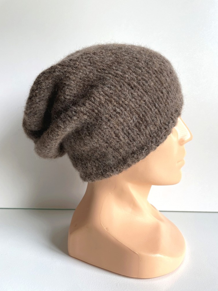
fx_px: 218
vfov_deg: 67.3
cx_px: 109
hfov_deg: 53.1
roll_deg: -1.2
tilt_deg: -6.1
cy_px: 146
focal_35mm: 26
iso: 50
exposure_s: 1/121
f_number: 1.6
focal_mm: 4.2
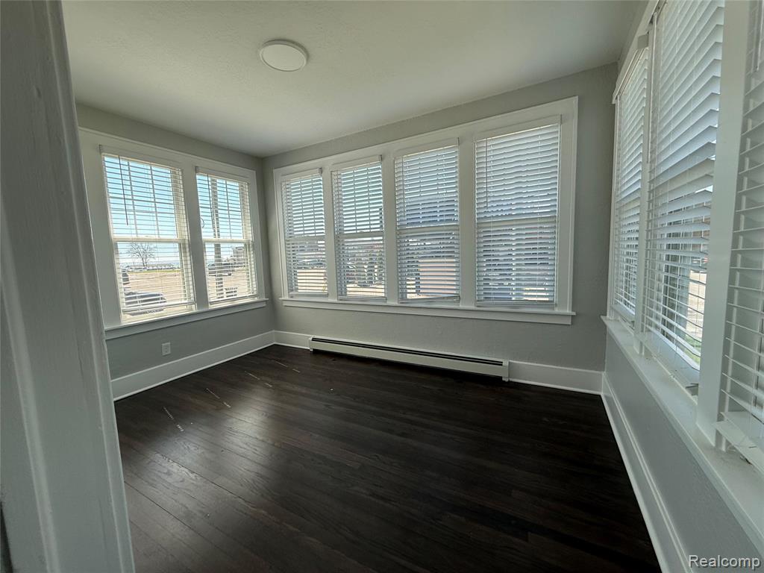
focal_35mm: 14
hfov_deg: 102.1
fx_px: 309
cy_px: 286
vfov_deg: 85.7
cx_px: 382
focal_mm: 2.22
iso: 64
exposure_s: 1/300
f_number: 2.2
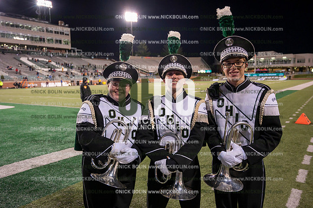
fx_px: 261
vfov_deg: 43.6
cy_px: 104
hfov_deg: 62.0
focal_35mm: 30
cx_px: 156
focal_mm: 30
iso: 3200
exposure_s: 1/640
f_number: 4
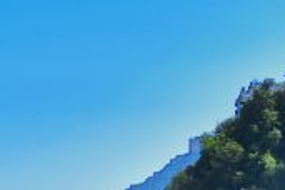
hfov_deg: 7.2
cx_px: -170
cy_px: 554
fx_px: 2224
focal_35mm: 281
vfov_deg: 4.7
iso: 200
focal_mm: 48
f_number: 7.1
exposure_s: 1/200
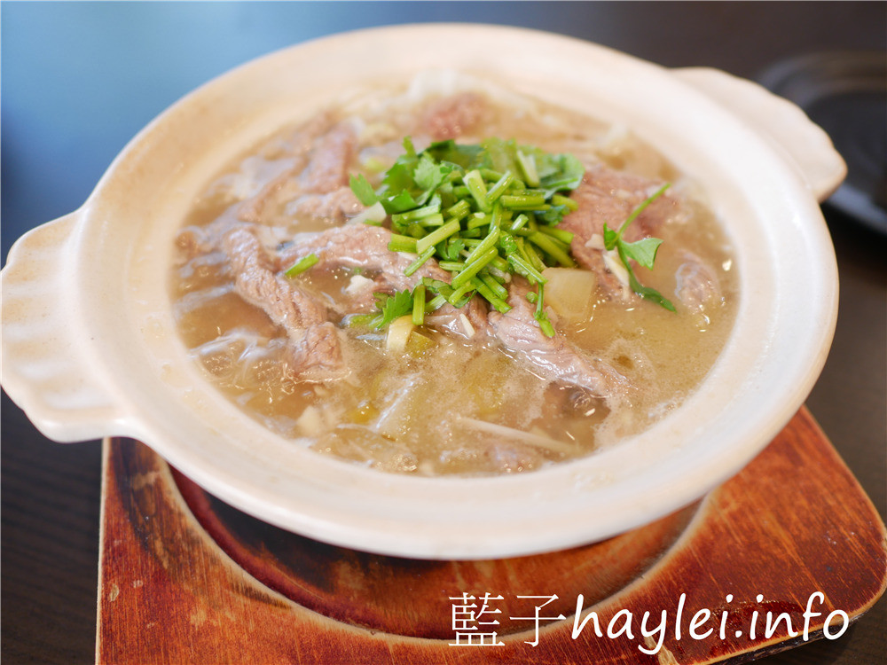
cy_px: 332
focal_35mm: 30
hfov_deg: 60.0
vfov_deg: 46.8
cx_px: 444
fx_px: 769
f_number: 1.7
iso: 200
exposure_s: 1/60
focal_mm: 15
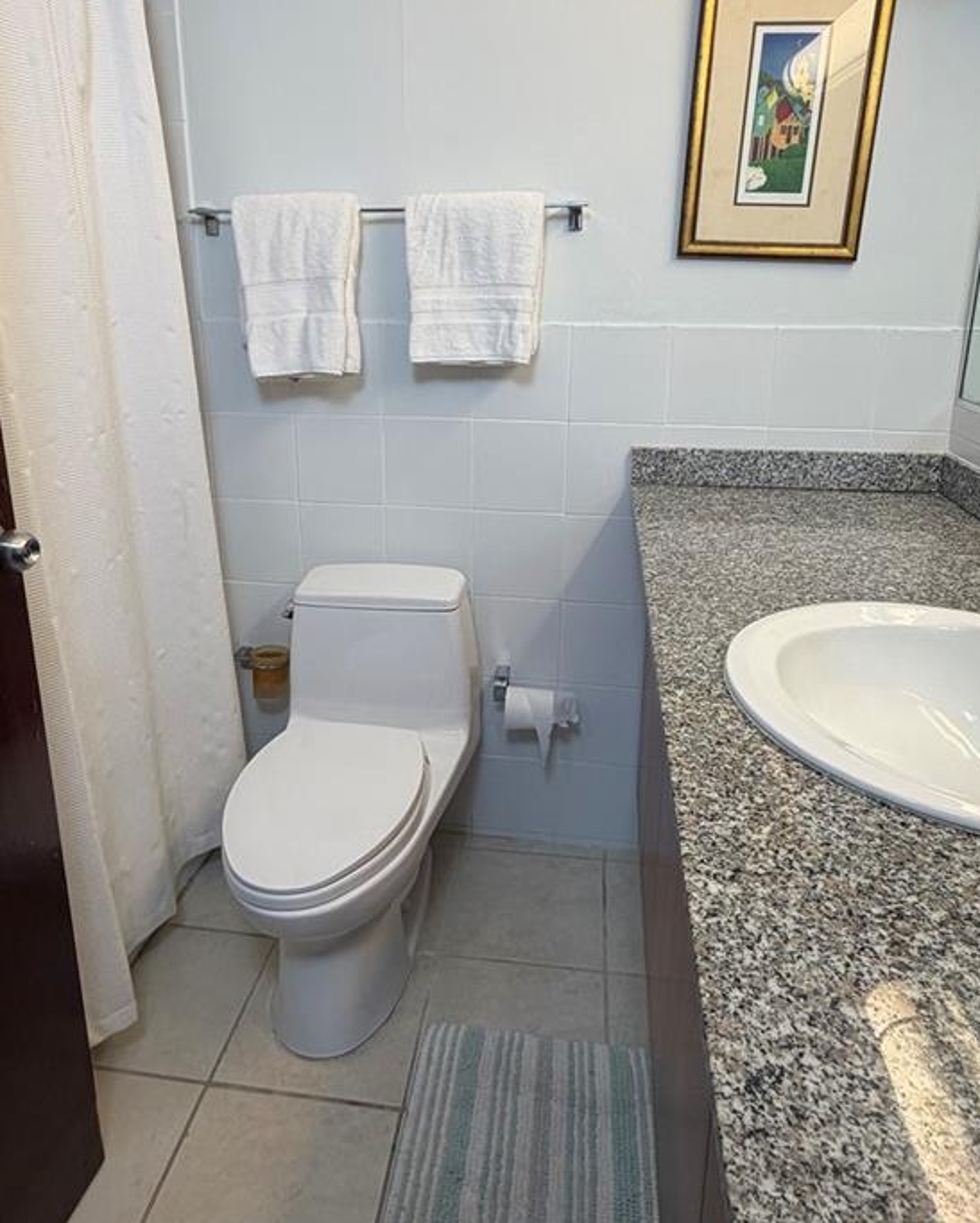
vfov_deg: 69.8
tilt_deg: -15.2
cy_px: 512
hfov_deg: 58.8
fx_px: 870
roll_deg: +0.1
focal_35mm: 24
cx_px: 462
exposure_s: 1/120
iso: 100
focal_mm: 2.22
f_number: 2.2
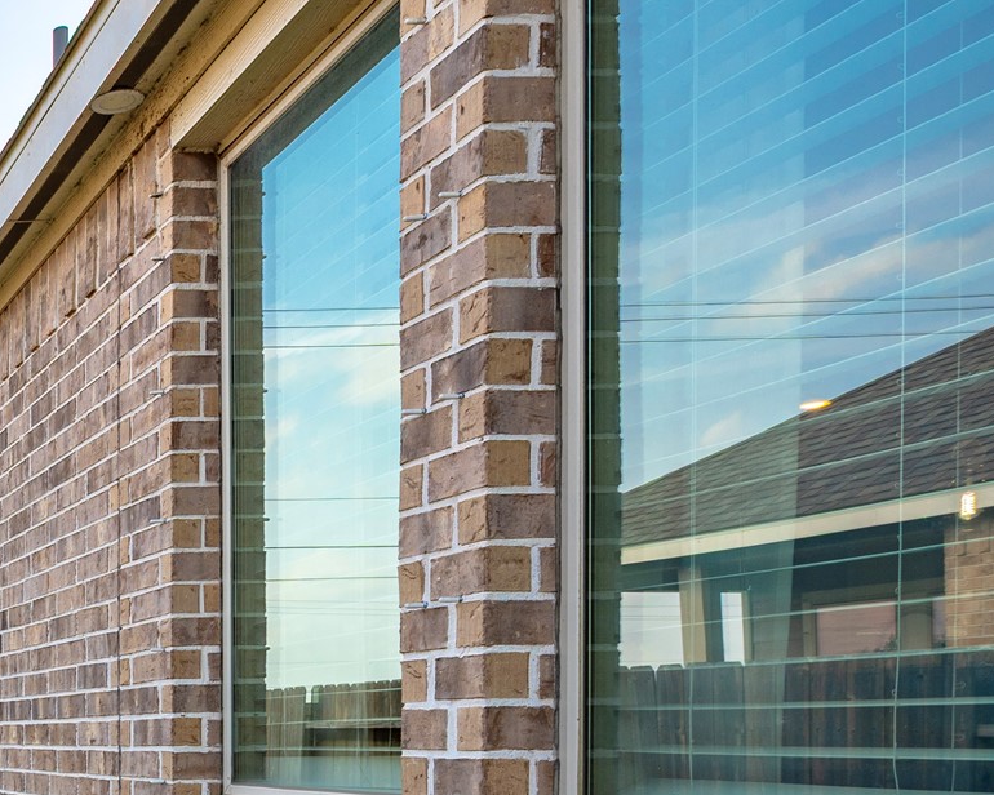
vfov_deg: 31.2
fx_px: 1324
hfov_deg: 29.7
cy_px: 778
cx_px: -396
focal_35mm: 45
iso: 100
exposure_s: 1/60
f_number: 11
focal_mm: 17
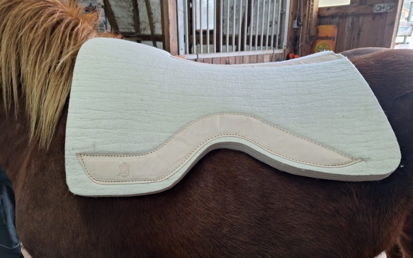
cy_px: 135
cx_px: 203
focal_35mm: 25
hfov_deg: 72.5
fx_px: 281
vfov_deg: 49.2
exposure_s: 1/50
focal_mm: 5.54
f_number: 1.8
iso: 160
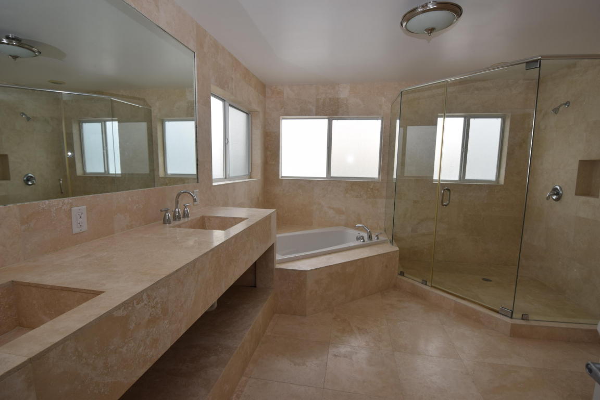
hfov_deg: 95.0
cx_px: 300
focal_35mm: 16
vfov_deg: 72.1
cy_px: 200
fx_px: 275
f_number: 5.6
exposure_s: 1/125
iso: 200
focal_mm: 11
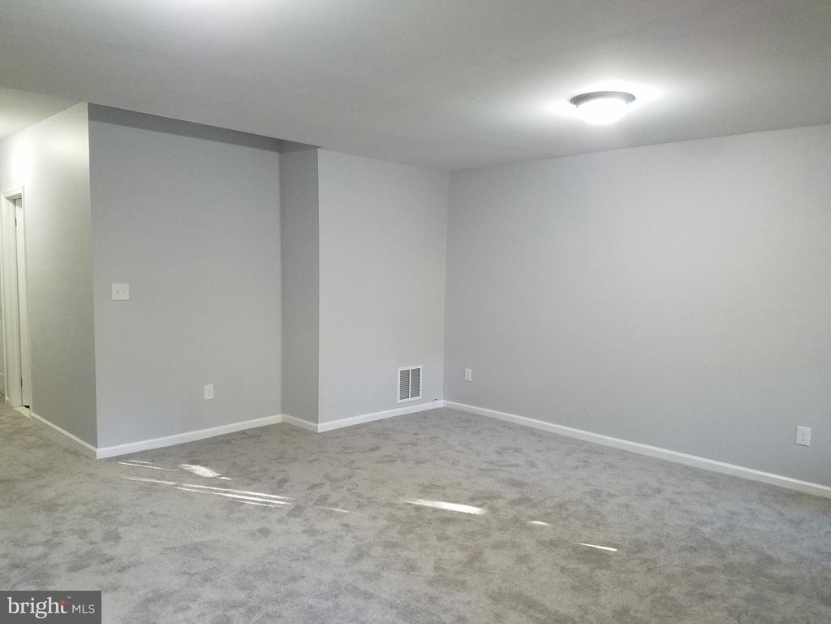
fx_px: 624
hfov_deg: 67.3
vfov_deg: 53.1
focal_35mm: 26
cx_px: 416
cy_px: 312
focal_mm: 4.2
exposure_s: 1/24
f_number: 1.7
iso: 200
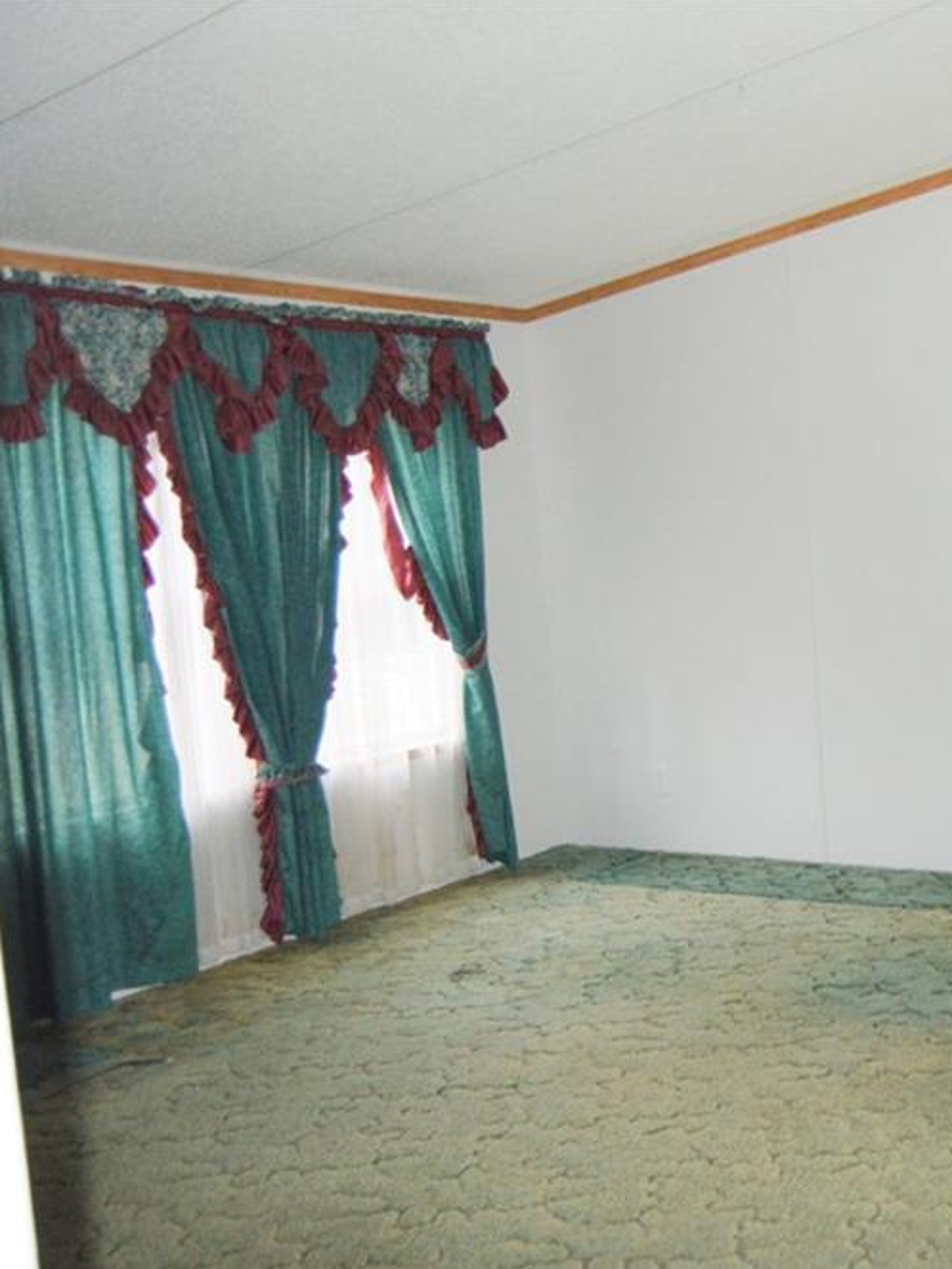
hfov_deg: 33.2
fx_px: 1467
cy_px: 646
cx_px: 933
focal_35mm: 40
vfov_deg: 46.8
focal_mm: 18
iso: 1400
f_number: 3.5
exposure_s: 1/60
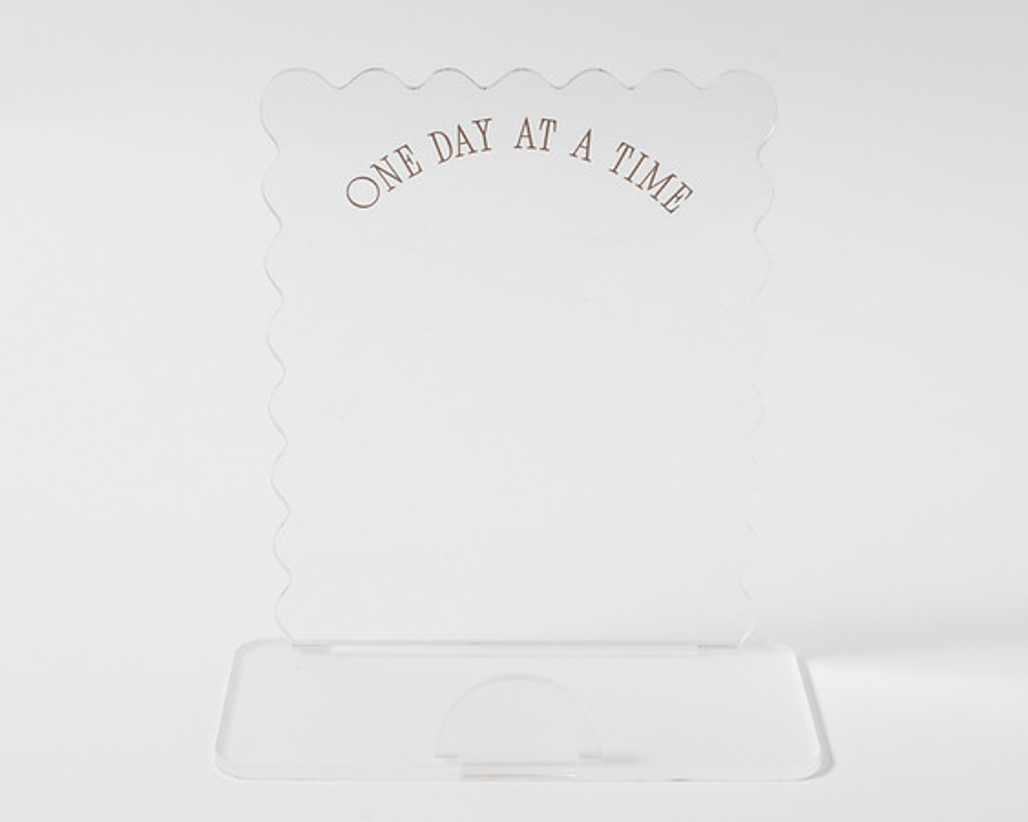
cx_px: 517
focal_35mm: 72
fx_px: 2175
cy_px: 358
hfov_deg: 26.6
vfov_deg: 21.4
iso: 200
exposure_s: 1/200
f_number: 7.1
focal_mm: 50
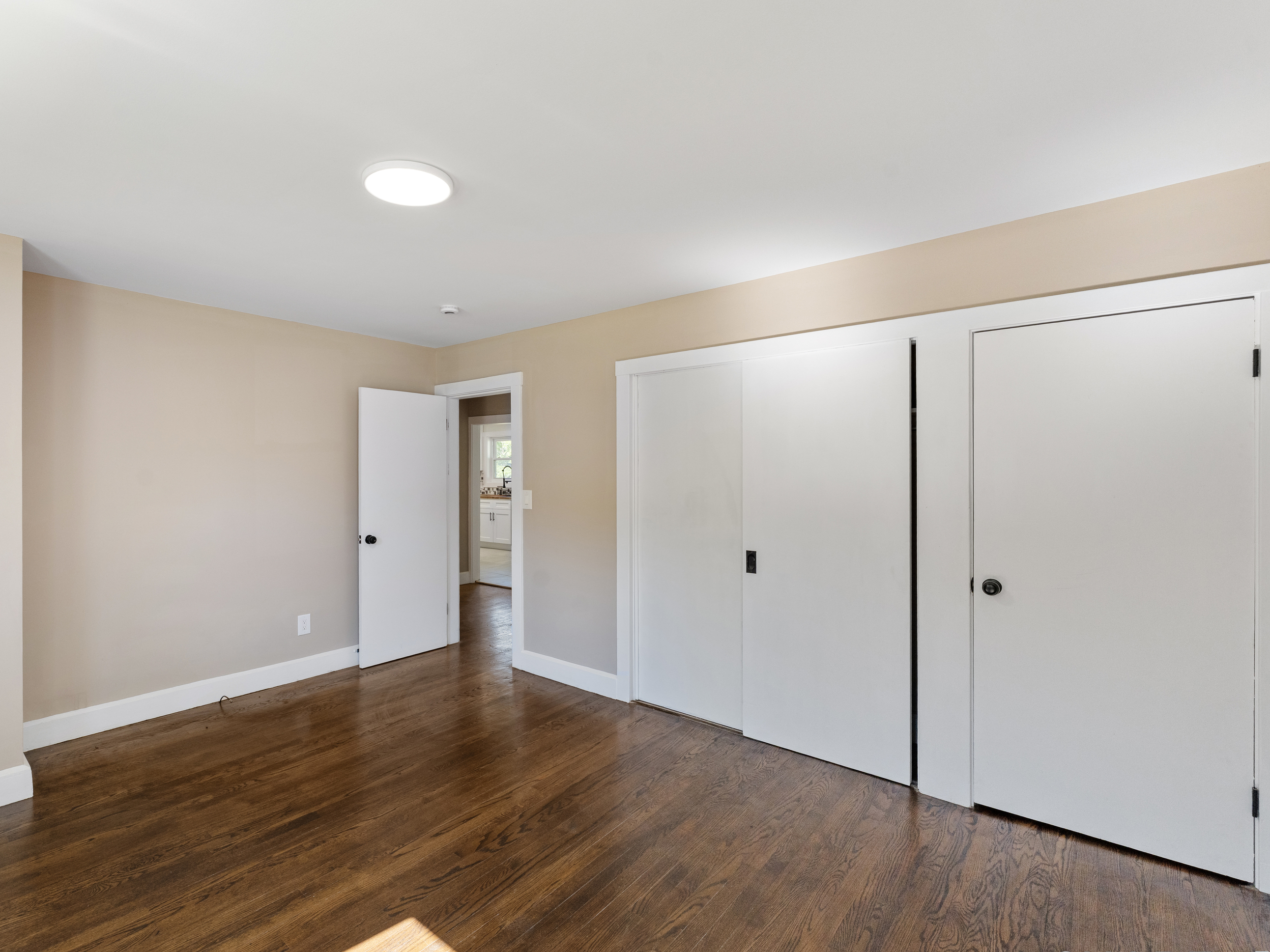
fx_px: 587
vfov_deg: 78.1
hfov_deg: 93.6
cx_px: 525
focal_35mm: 16
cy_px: 488
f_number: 8
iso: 800
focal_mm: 14
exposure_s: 1/15
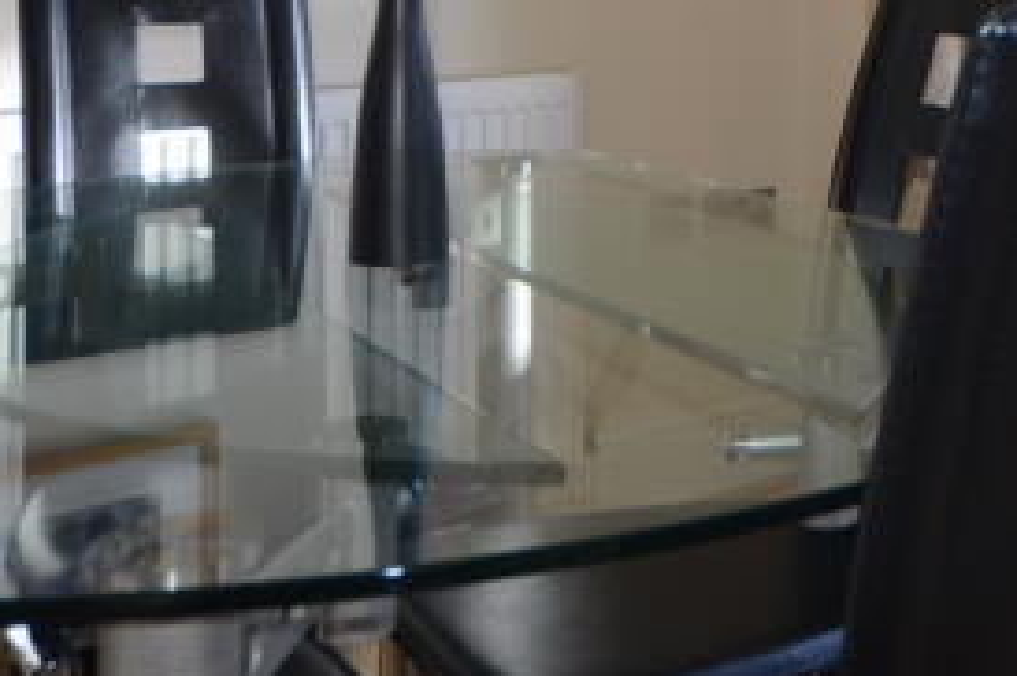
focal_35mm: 56
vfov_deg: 22.0
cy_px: -167
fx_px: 1580
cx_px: 1006
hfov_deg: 32.9
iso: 180
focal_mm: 10
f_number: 4
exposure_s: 1/100
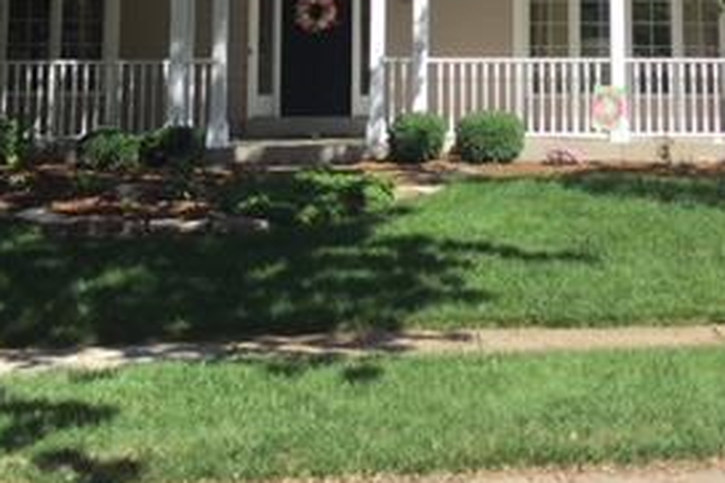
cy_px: -128
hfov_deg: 26.6
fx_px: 1530
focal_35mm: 76
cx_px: 418
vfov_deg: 17.0
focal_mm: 3.3
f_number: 2.4
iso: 25
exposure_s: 1/970
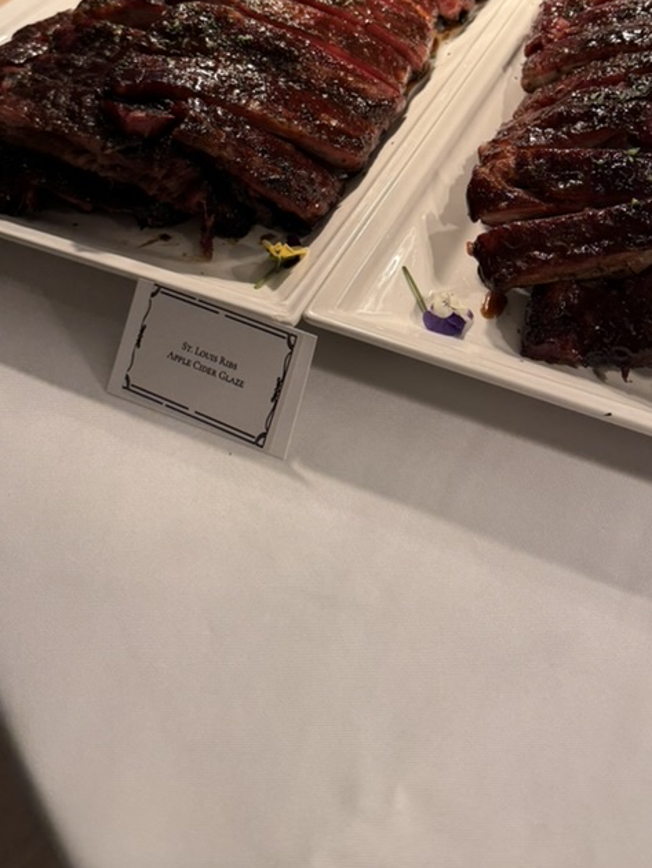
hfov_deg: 36.7
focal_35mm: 39
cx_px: 398
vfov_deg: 45.3
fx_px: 979
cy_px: 168
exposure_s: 1/524
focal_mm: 6.76
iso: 100
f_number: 1.78
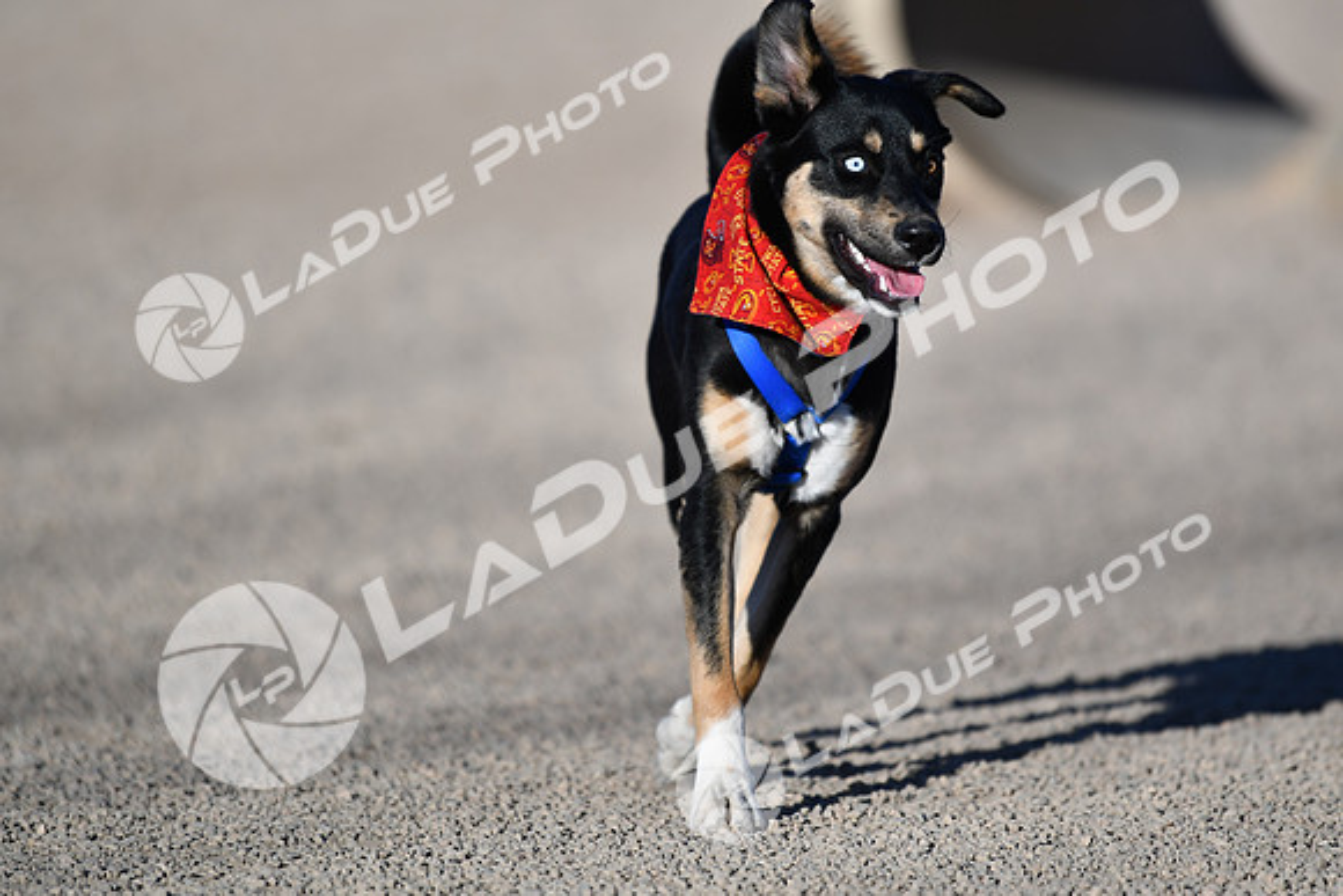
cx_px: 672
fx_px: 10354
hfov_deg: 7.4
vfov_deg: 5.0
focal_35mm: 278
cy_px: 448
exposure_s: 1/4000
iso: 125
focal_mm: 185
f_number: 2.8
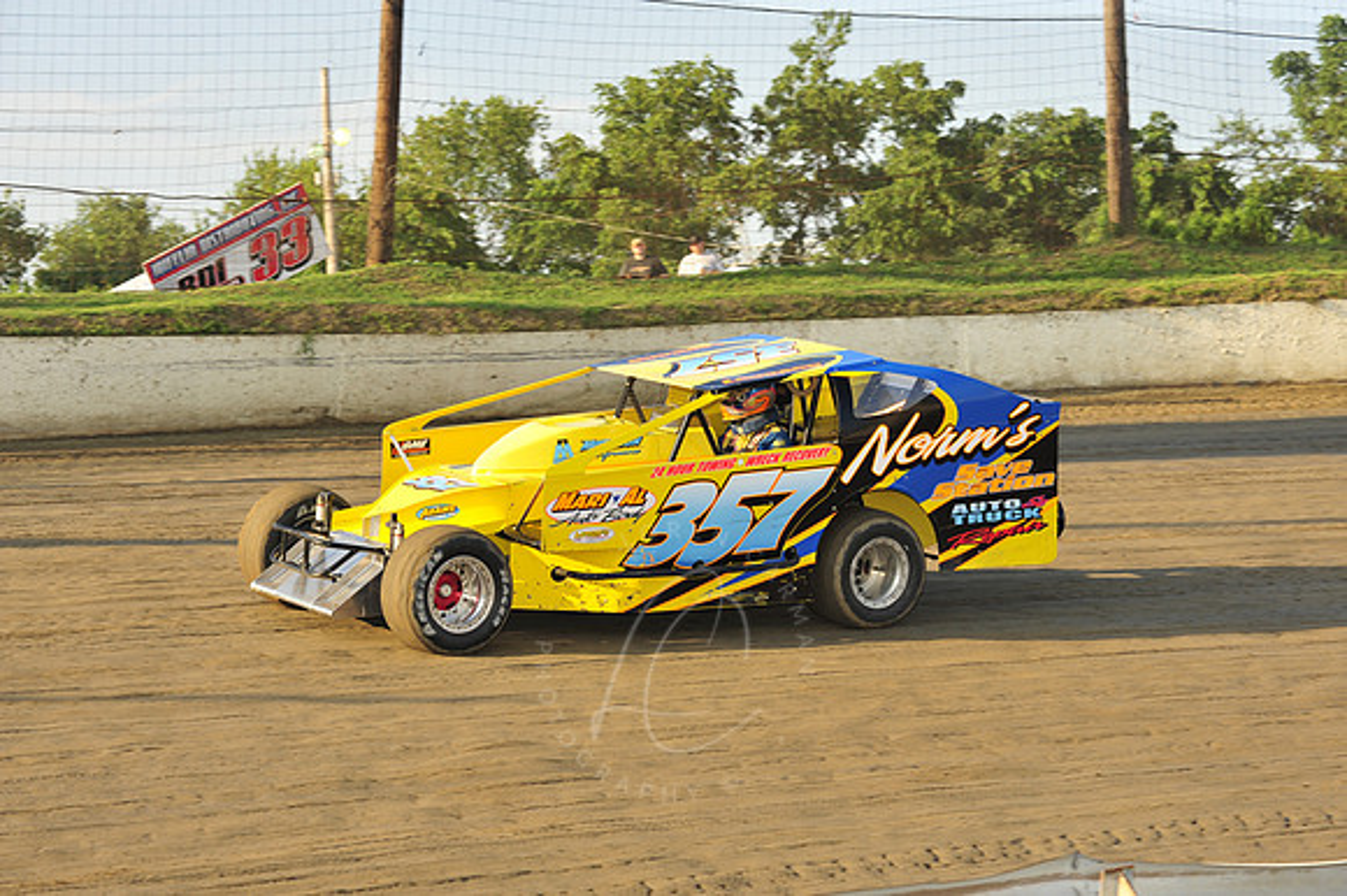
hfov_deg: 19.5
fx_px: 3926
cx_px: 674
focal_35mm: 105
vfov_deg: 13.0
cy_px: 448
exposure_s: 1/320
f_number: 9
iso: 500
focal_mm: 105
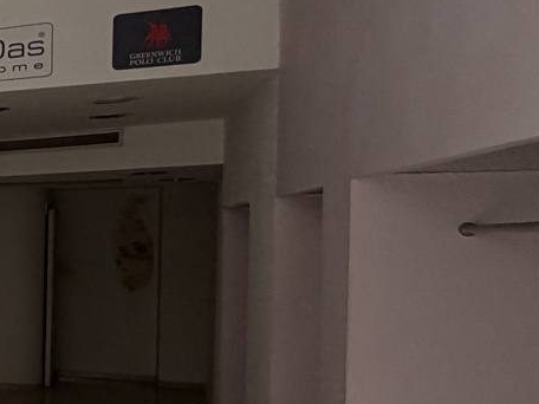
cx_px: -593
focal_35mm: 59
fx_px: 919
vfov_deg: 24.7
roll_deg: +0.4
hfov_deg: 18.1
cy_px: 268
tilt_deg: -1.8
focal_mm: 2.22
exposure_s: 1/121
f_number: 2.2
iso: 100
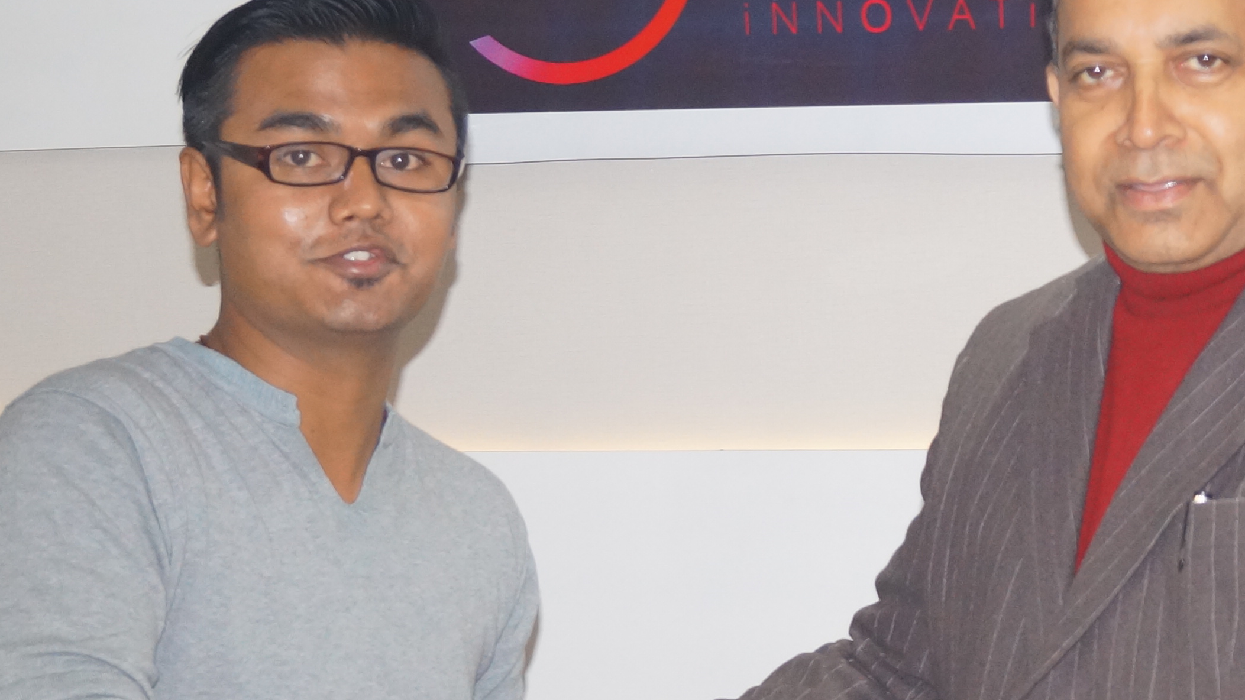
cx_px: 1269
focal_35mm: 114
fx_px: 3763
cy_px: 530
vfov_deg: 10.6
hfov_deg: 18.3
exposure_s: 1/160
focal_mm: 28
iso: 800
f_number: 4.5
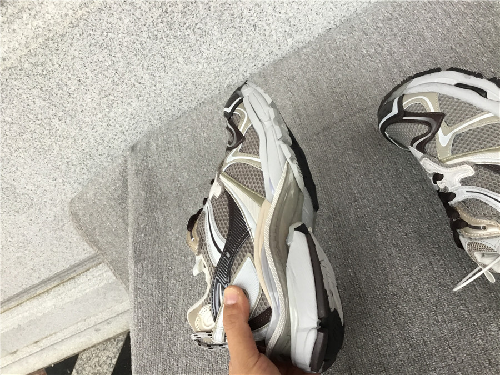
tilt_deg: -47.8
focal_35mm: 31
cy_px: 188
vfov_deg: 45.4
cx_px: 250
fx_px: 448
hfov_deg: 58.4
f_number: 2.4
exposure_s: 1/33
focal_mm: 3.3
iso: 32
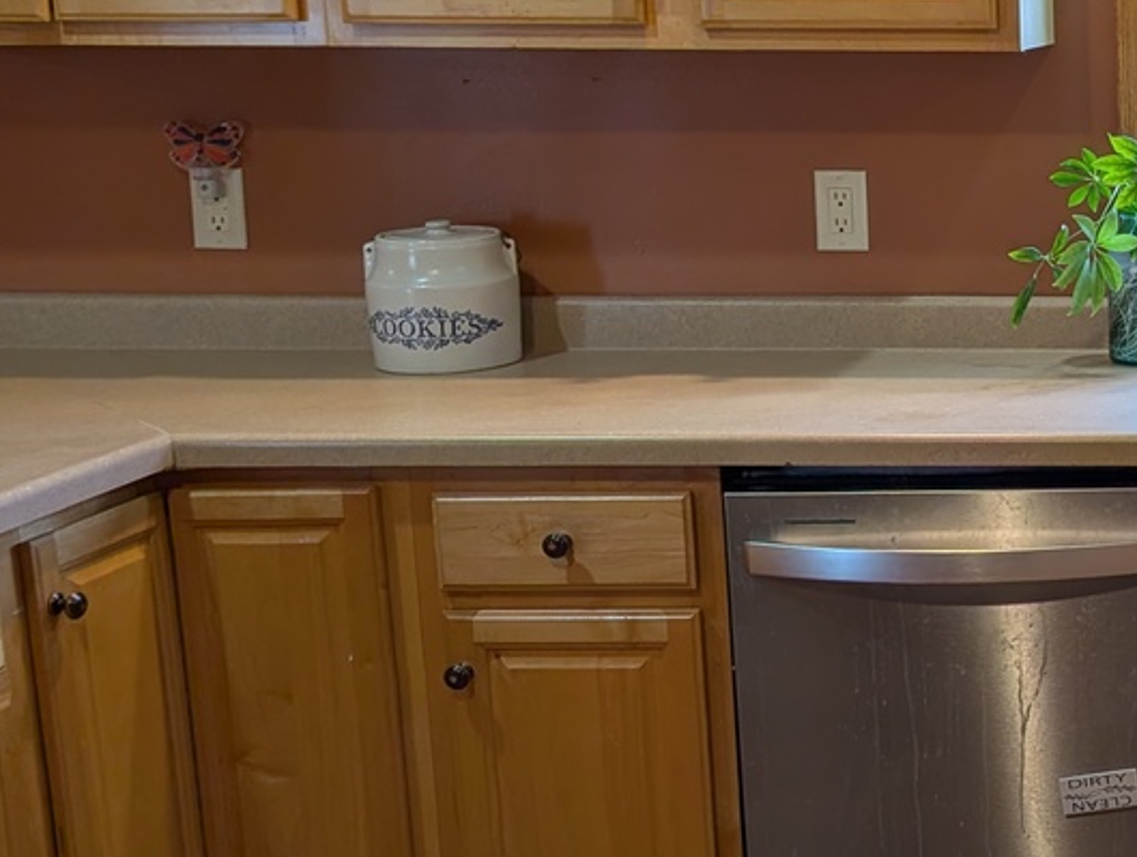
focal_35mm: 65
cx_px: 1451
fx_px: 2139
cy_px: 354
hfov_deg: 25.8
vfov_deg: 22.6
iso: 22
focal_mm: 6.9
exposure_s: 1/256
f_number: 1.68
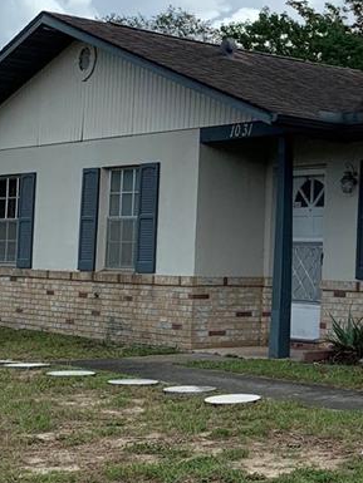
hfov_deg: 17.0
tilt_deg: +3.9
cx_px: 496
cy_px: 198
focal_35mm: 81
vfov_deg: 24.1
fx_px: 1132
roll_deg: -1.0
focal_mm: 4.25
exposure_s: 1/2257
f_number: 1.8
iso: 25
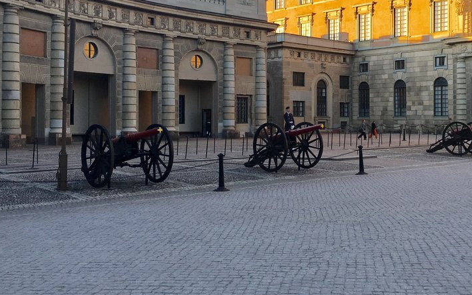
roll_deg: -0.6
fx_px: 566
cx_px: 297
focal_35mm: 44
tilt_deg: +1.9
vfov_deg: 29.1
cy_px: 112
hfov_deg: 44.9
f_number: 2.2
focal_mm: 4.15
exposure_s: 1/203
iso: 25
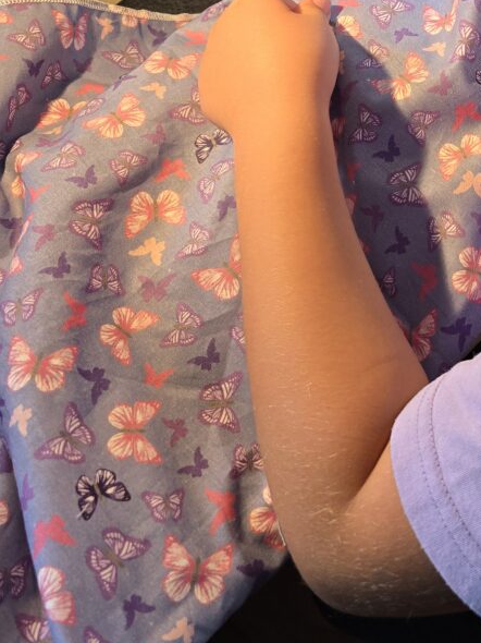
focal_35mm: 52
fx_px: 964
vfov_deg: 34.6
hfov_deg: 25.9
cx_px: 526
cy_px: 53
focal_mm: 6.3
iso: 40
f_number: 1.7
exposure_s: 1/62
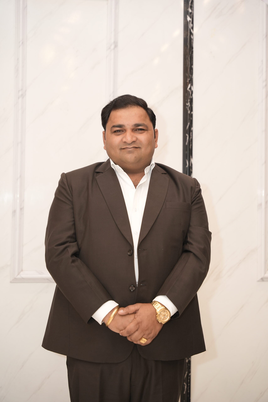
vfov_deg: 28.8
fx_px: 781
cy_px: 201
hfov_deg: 19.5
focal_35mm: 70
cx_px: 134
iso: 800
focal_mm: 70
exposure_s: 1/100
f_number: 2.8
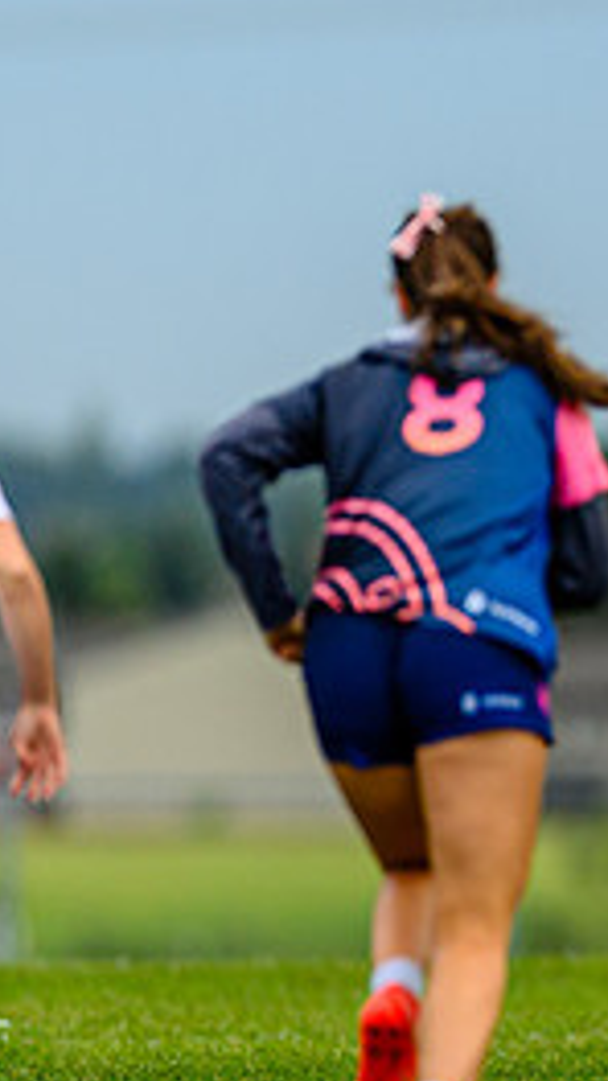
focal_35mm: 1405
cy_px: 664
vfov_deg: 1.5
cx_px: 1432
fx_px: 40256
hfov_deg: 0.9
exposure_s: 1/1250
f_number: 3.2
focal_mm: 400
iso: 100
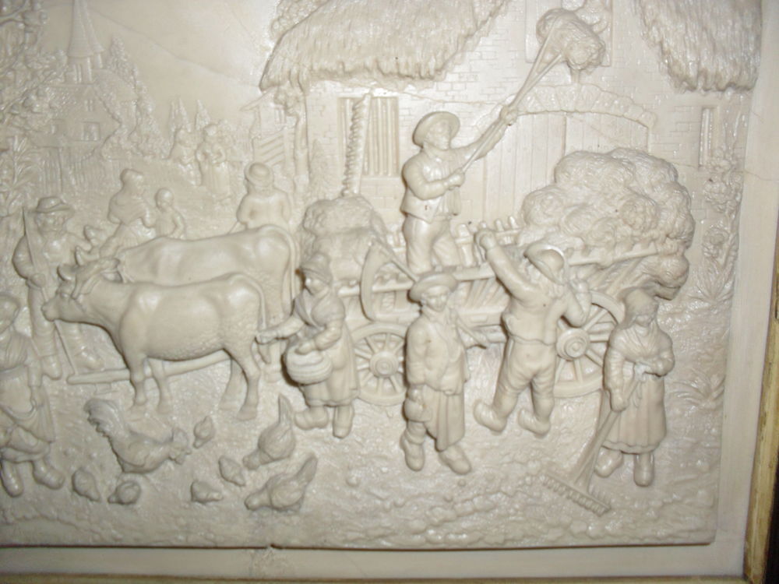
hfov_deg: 52.6
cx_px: 390
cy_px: 292
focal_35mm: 35
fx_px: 788
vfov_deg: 40.7
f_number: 3.2
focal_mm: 6.3
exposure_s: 1/45
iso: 200
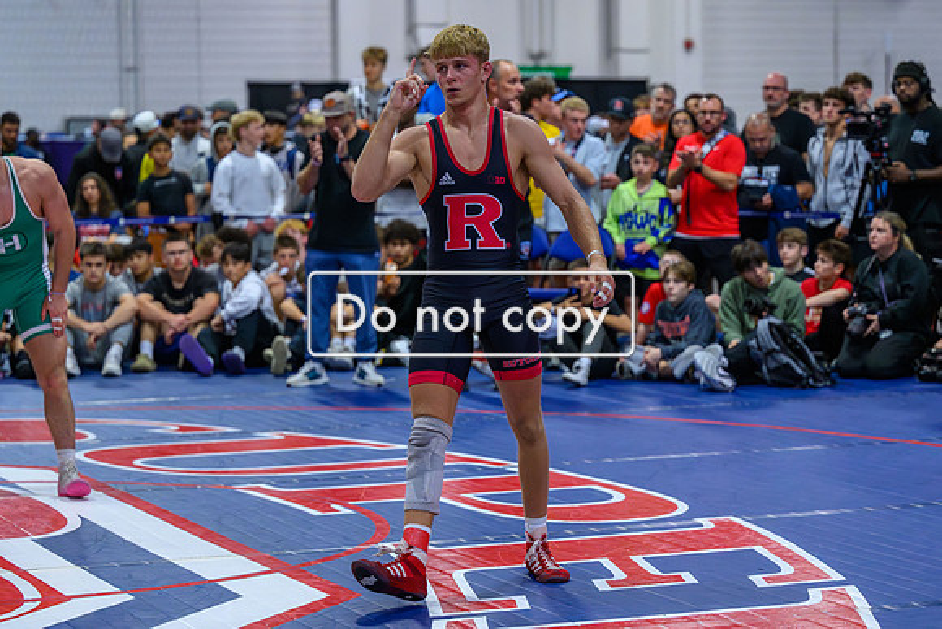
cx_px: 480
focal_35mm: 101
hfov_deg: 20.2
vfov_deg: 13.6
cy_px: 244
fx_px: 2643
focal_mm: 82
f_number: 2.8
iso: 10000
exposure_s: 1/800
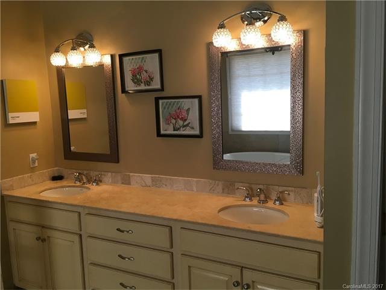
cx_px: 193
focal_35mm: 29
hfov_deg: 61.7
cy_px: 145
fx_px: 323
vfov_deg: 48.2
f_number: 2.2
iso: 25
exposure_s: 1/30
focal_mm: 4.15
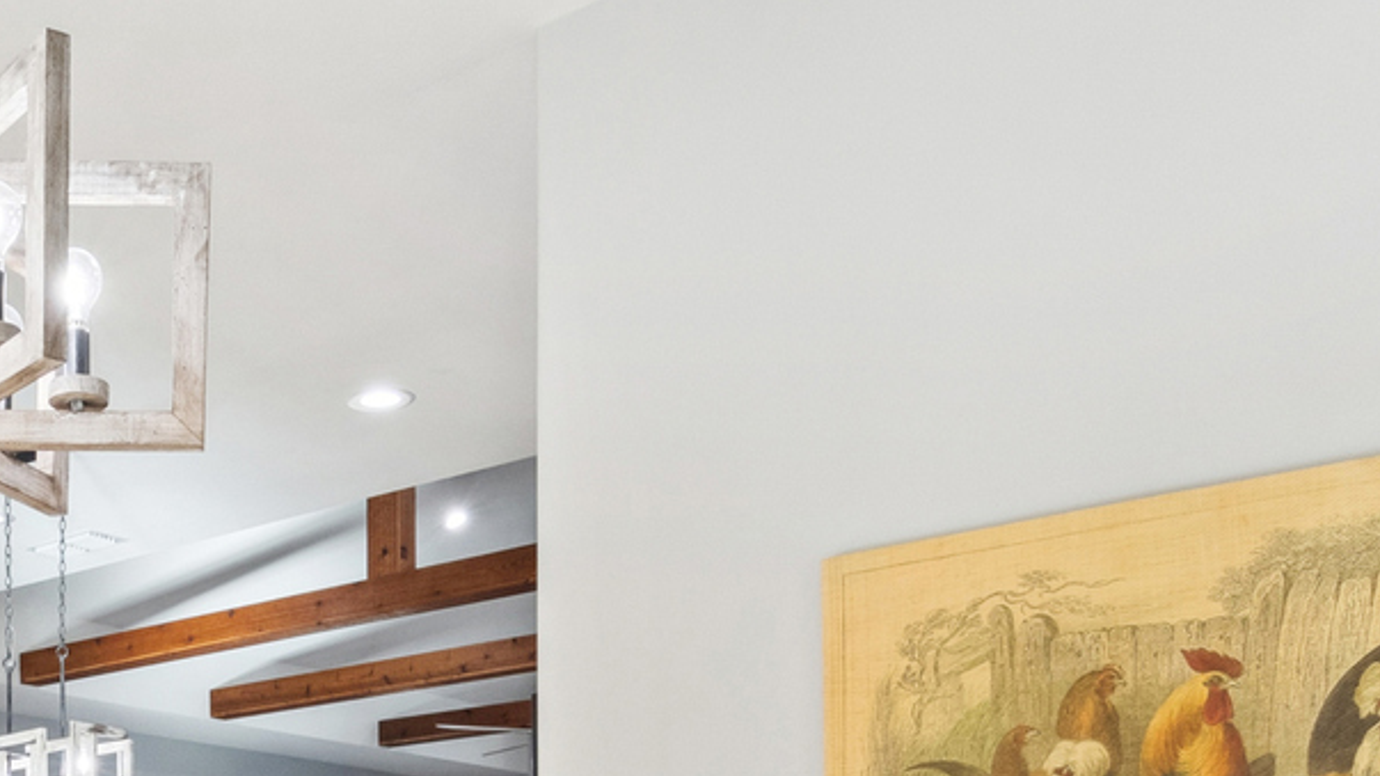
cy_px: 900
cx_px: 137
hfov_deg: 40.8
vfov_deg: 23.7
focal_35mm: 46
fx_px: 1698
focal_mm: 11
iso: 640
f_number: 7.1
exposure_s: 1/100
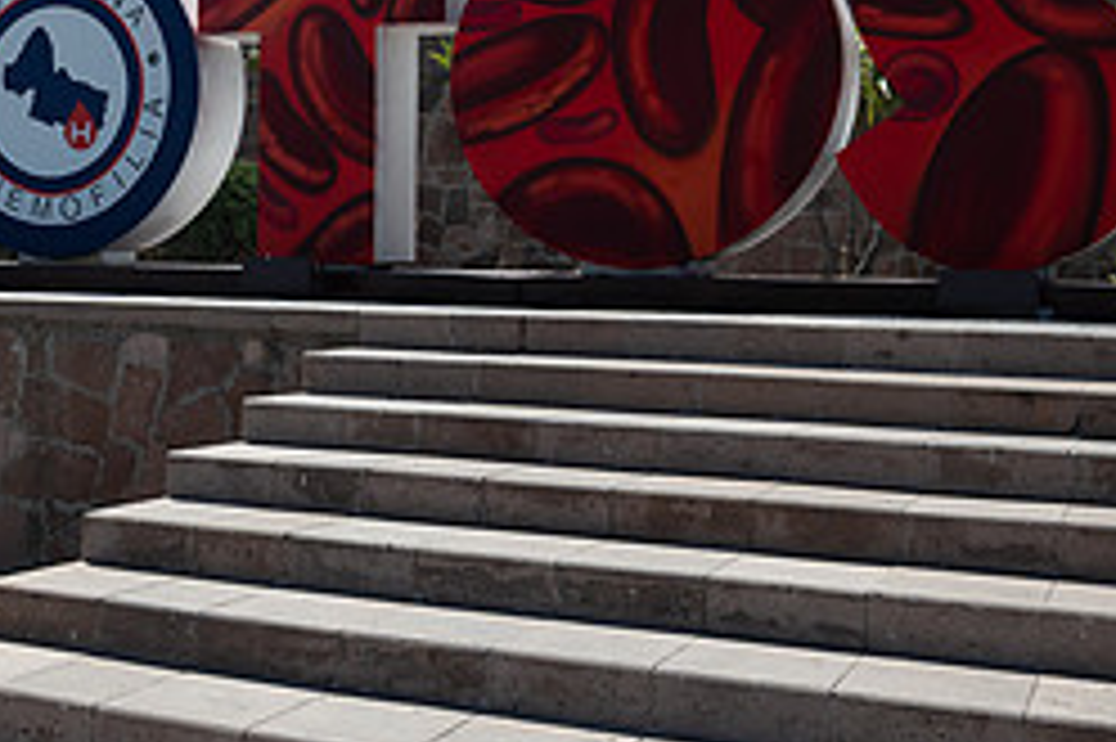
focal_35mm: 58
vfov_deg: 23.3
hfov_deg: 32.8
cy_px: 279
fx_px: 1797
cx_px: 112
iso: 100
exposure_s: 1/400
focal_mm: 24
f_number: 7.1
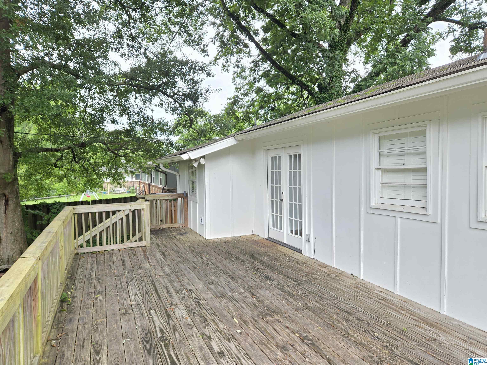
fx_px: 324
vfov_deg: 58.9
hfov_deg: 73.9
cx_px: 244
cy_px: 182
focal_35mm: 23
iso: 25
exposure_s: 1/255
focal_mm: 5.4
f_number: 1.8
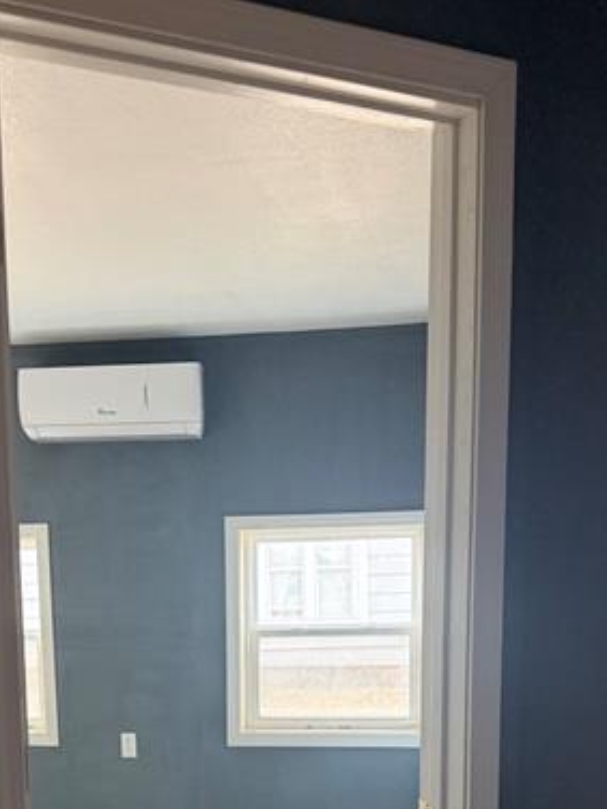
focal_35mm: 49
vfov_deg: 36.1
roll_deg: +0.9
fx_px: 1146
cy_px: 755
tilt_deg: -6.2
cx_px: 204
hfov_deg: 29.5
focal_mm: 6.76
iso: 250
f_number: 1.78
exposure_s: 1/120
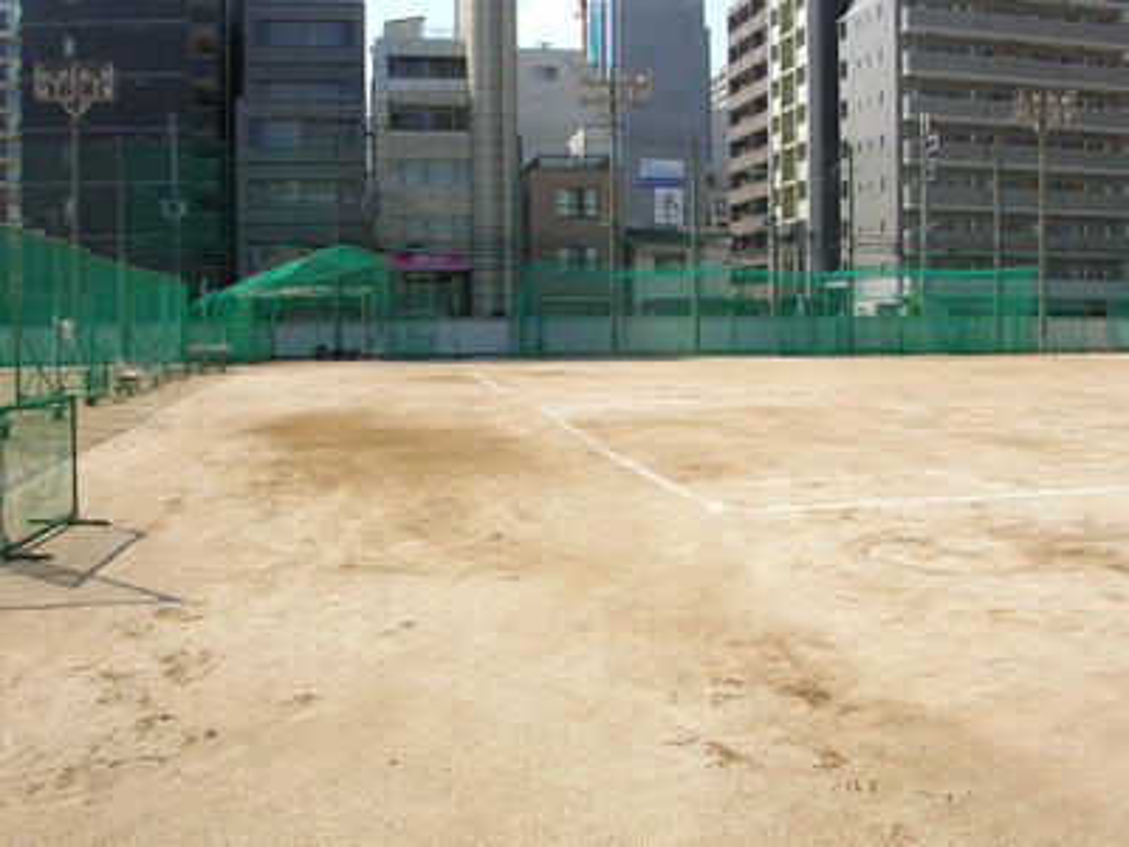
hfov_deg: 52.6
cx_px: 564
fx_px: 1142
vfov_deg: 40.7
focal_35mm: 35
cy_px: 424
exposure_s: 1/249
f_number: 5.6
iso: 50
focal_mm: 5.8
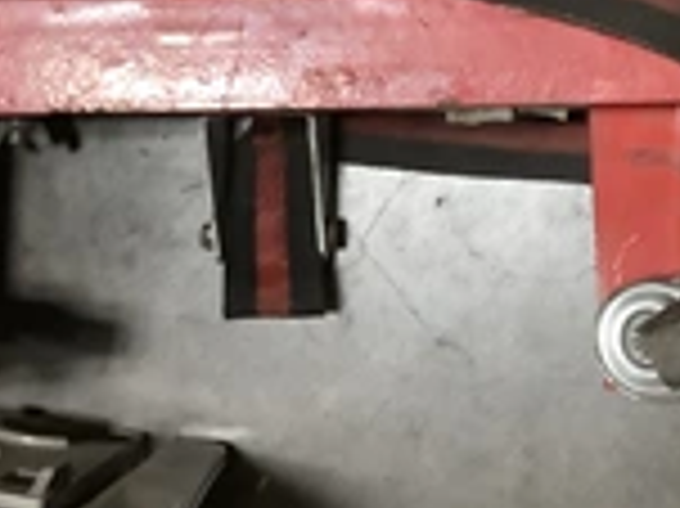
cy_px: -117
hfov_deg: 23.8
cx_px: 414
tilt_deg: -79.8
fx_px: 1610
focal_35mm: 82
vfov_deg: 17.1
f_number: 2.4
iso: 640
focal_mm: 3.3
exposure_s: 1/24
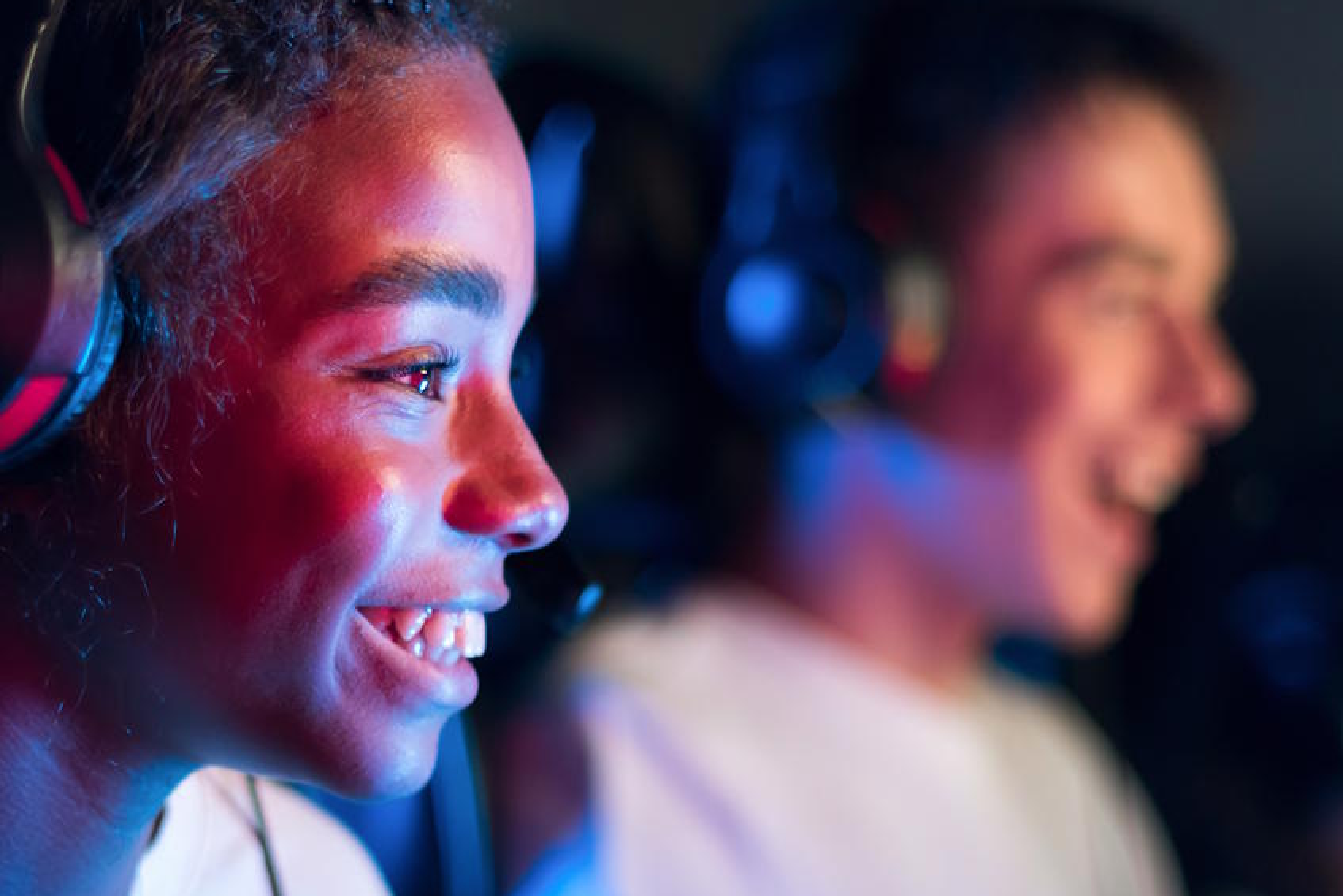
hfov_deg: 16.9
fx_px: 4514
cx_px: 572
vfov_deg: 11.3
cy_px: 665
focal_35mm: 121
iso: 800
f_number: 1.4
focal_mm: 50
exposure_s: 1/200
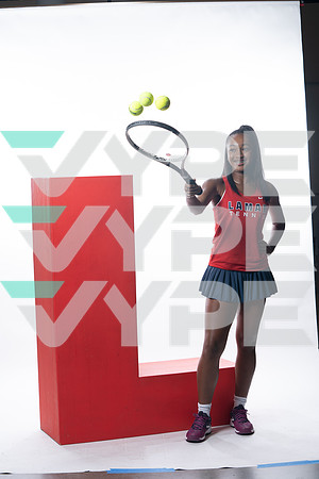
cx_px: 160
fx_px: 930
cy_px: 240
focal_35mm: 70
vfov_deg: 28.8
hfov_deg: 19.5
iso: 200
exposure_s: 1/250
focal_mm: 70
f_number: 5.6
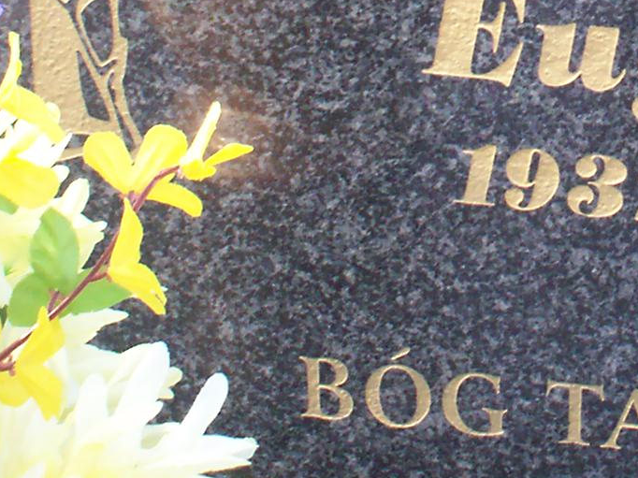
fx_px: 2506
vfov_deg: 10.5
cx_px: 694
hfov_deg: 14.2
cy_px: -272
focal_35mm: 136
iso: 140
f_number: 4.5
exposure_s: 1/75.3
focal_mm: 6
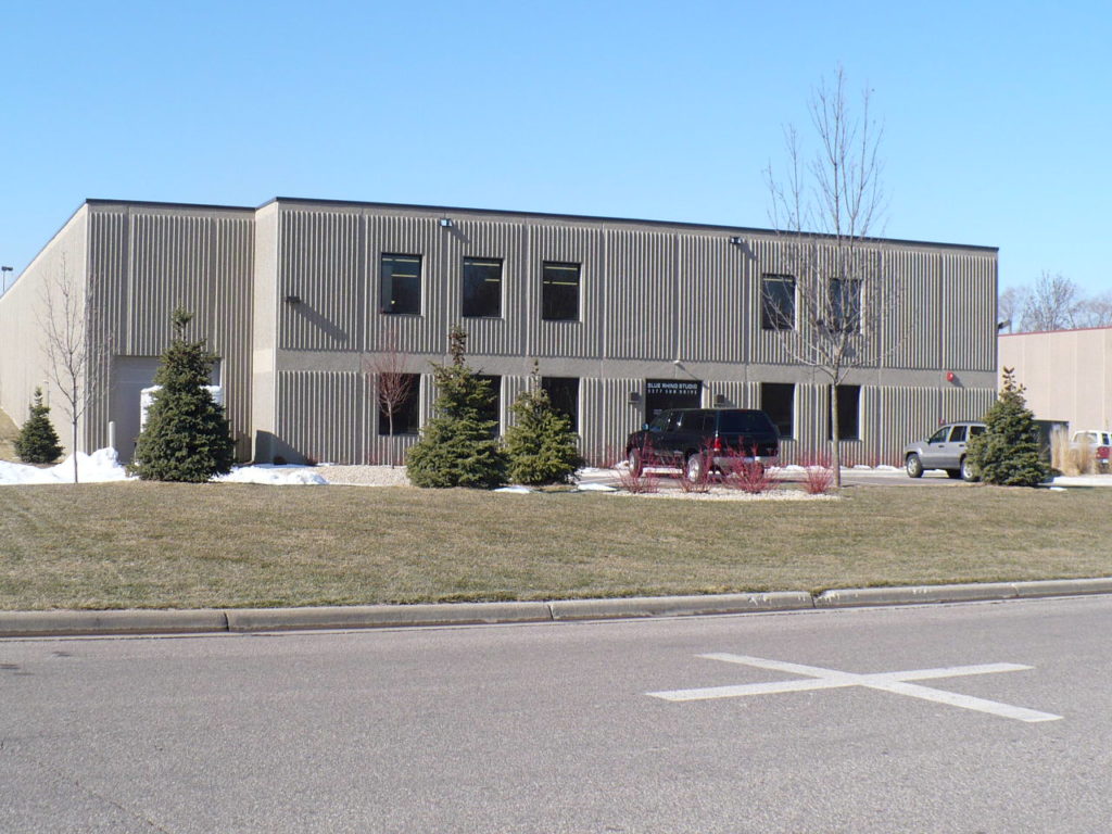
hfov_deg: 38.9
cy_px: 417
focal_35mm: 49
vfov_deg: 29.7
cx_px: 556
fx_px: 1574
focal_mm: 6.1
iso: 100
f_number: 8
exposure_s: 1/160
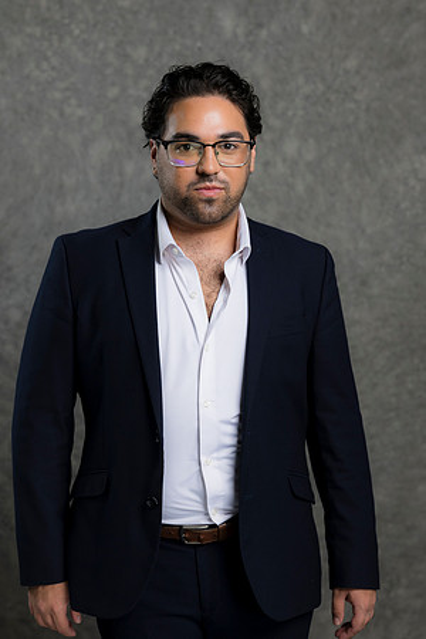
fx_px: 1509
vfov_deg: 23.9
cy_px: 320
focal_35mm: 85
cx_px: 213
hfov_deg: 16.1
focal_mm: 85
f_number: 5
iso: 125
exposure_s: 1/200
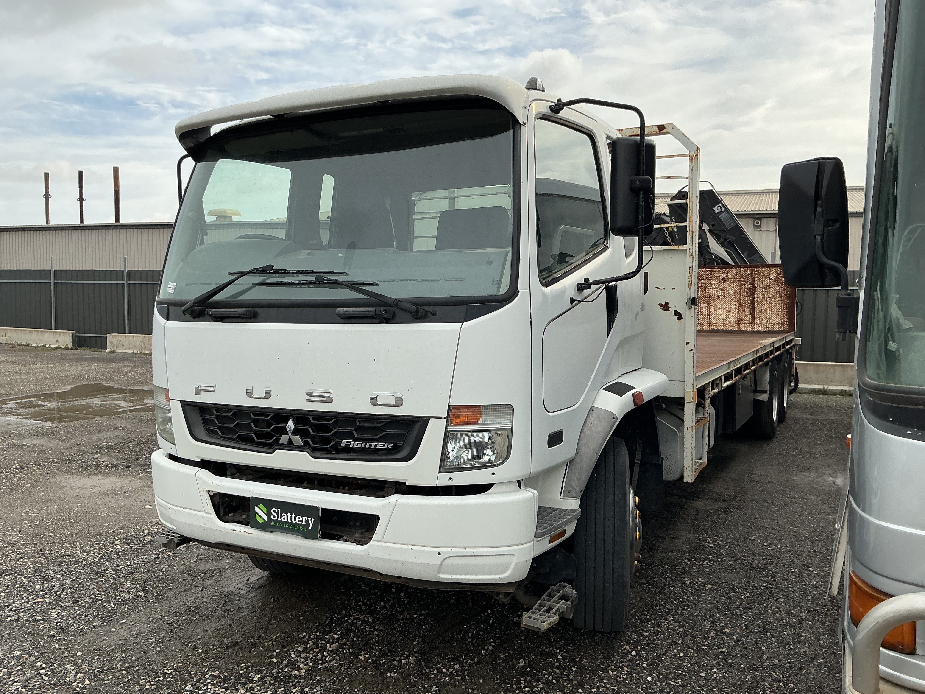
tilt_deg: -4.4
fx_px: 748
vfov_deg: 49.7
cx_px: 462
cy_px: 347
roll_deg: -0.6
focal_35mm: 28
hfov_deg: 63.4
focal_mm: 3
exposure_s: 1/1279
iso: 25
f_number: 1.8
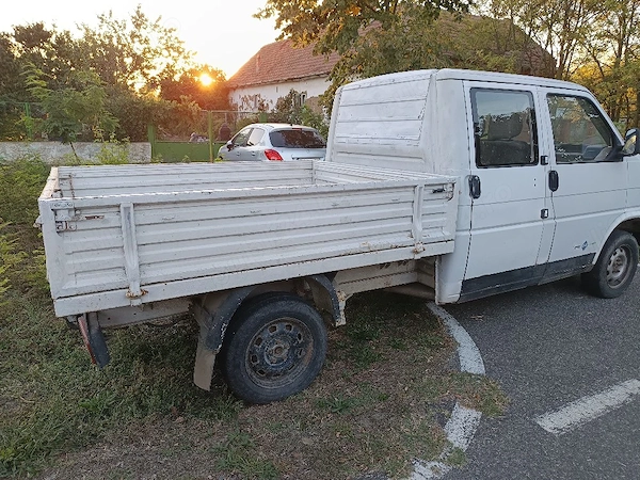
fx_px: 444
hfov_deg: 71.6
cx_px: 320
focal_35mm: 24
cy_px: 240
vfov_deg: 56.8
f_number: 1.7
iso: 135
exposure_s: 1/50
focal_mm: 5.31
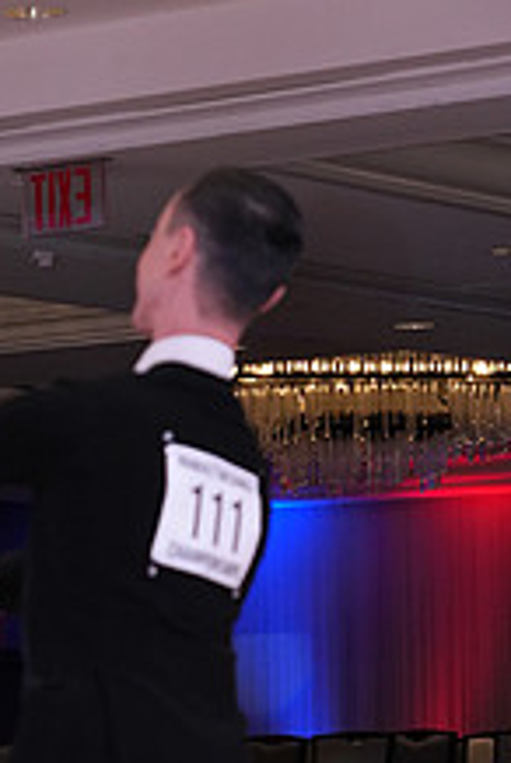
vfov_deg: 10.4
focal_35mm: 194
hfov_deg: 7.0
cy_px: 892
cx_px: -149
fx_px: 4117
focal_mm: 73
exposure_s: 1/200
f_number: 5.6
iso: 2000
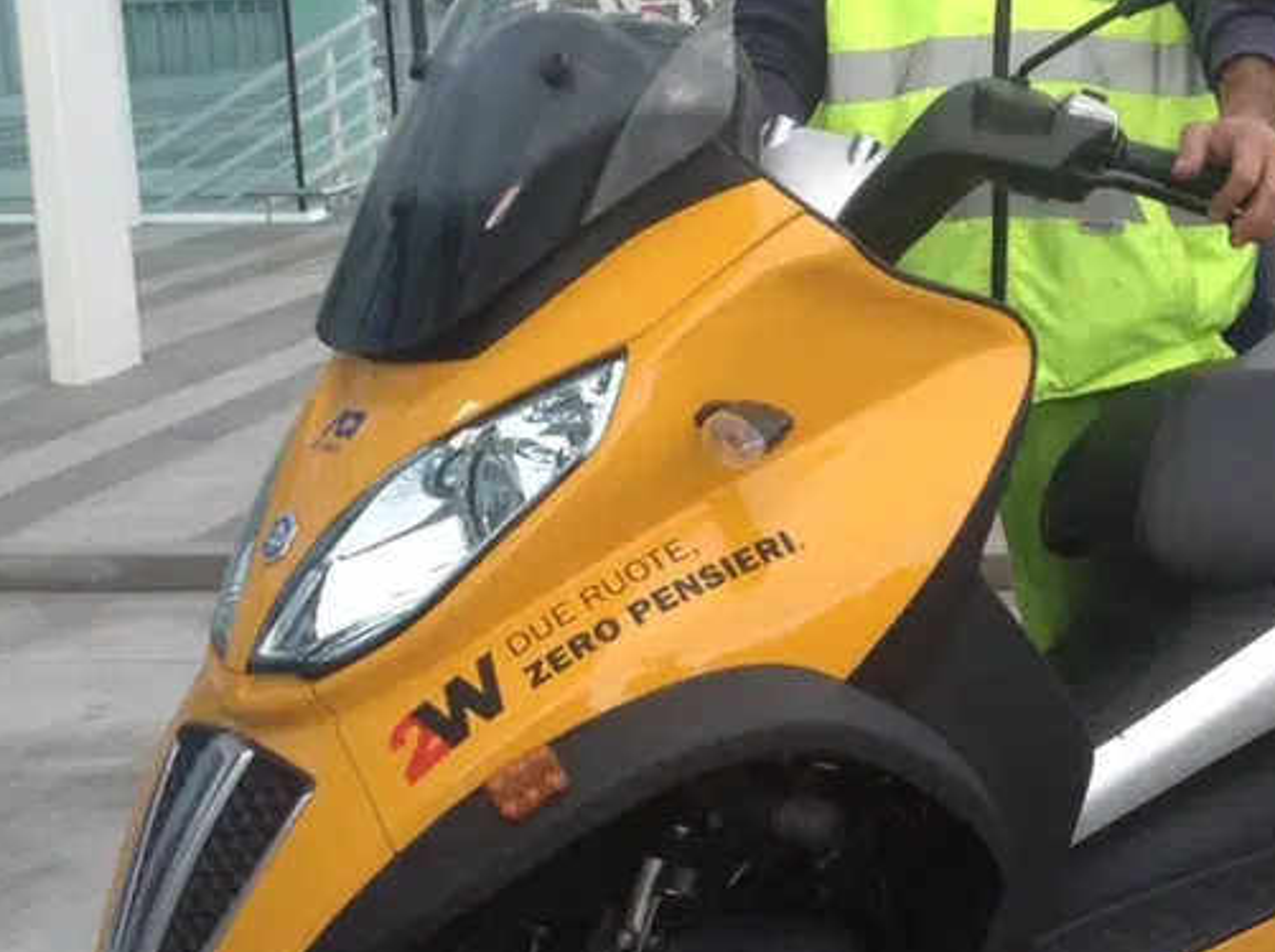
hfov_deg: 24.3
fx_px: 2905
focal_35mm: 79
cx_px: 1068
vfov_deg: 18.6
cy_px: 501
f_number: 2.4
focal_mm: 3.3
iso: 25
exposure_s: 1/120
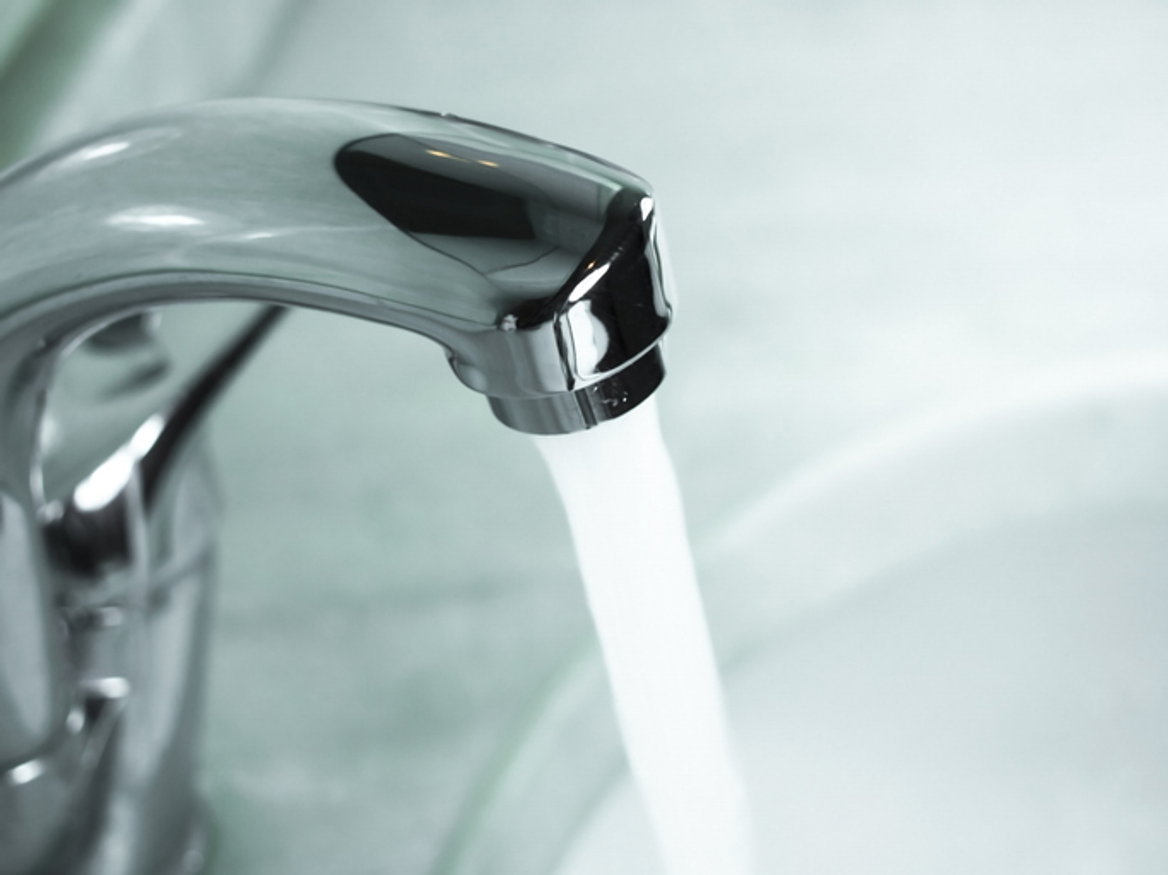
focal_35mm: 82
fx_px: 2766
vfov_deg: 18.0
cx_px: 584
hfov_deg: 23.8
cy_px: 438
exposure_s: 1/80
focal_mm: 41
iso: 200
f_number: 5.6
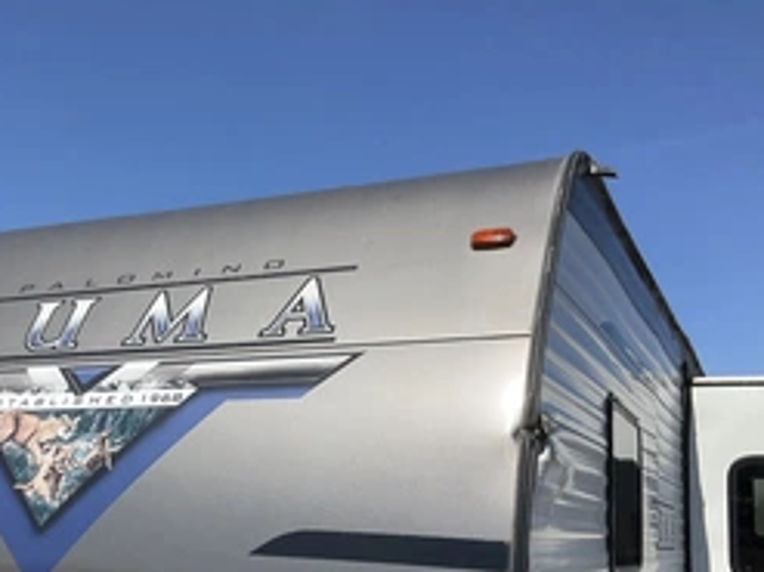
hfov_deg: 39.8
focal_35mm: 47
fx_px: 1037
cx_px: 238
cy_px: 377
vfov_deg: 30.6
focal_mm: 3
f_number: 1.8
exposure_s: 1/2320
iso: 25
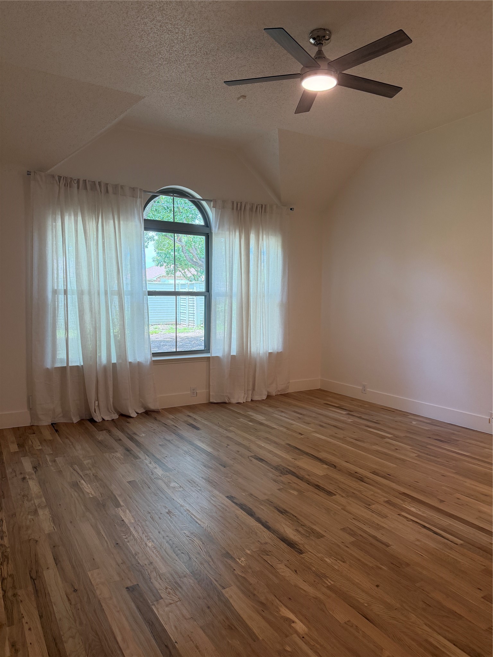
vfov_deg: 71.6
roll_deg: +0.0
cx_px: 246
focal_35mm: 24
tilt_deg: -4.3
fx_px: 456
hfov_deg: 56.8
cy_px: 328
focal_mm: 6.76
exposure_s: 1/199
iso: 200
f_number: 1.78
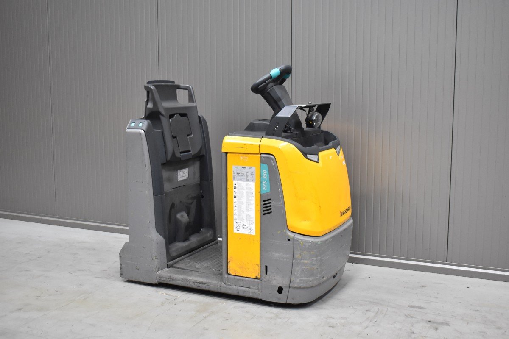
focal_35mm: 44
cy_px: 170
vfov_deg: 30.8
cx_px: 254
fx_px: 615
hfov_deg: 45.0
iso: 1600
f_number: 4.2
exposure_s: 1/60
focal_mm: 29
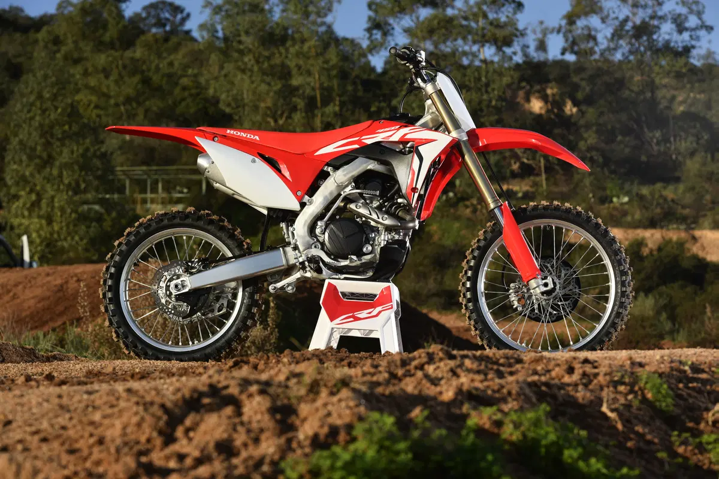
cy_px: 240
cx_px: 360
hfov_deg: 17.1
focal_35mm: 120
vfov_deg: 11.4
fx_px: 2396
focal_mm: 120
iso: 64
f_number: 8
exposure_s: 1/250
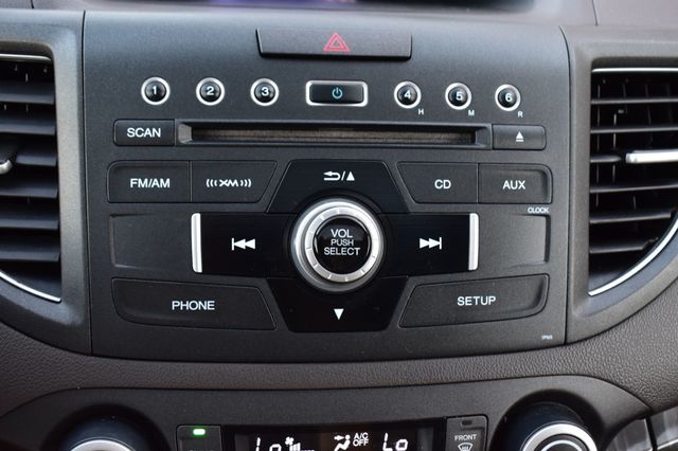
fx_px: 847
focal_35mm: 45
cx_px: 339
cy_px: 226
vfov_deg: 29.8
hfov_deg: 43.6
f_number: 6.3
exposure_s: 1/15
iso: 640
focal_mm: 30
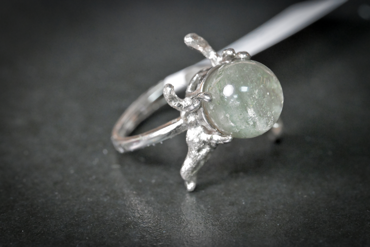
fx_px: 1079
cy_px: 124
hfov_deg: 19.5
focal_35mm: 105
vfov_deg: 13.0
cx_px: 185
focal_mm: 105
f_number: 16
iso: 14400
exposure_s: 1/125
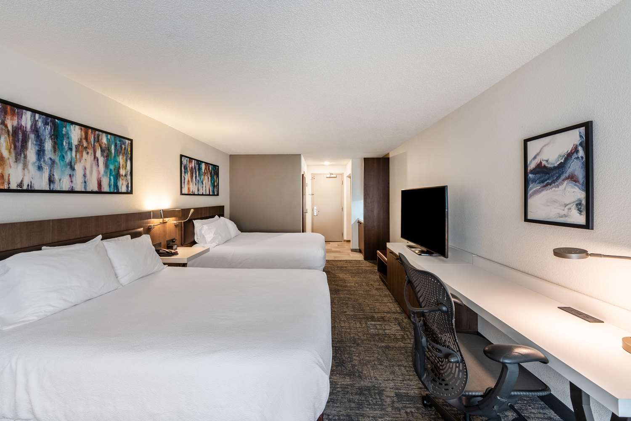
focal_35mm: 14
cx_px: 316
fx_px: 245
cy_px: 210
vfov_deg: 81.2
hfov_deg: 104.2
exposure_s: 1/13
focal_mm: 14
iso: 400
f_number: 8
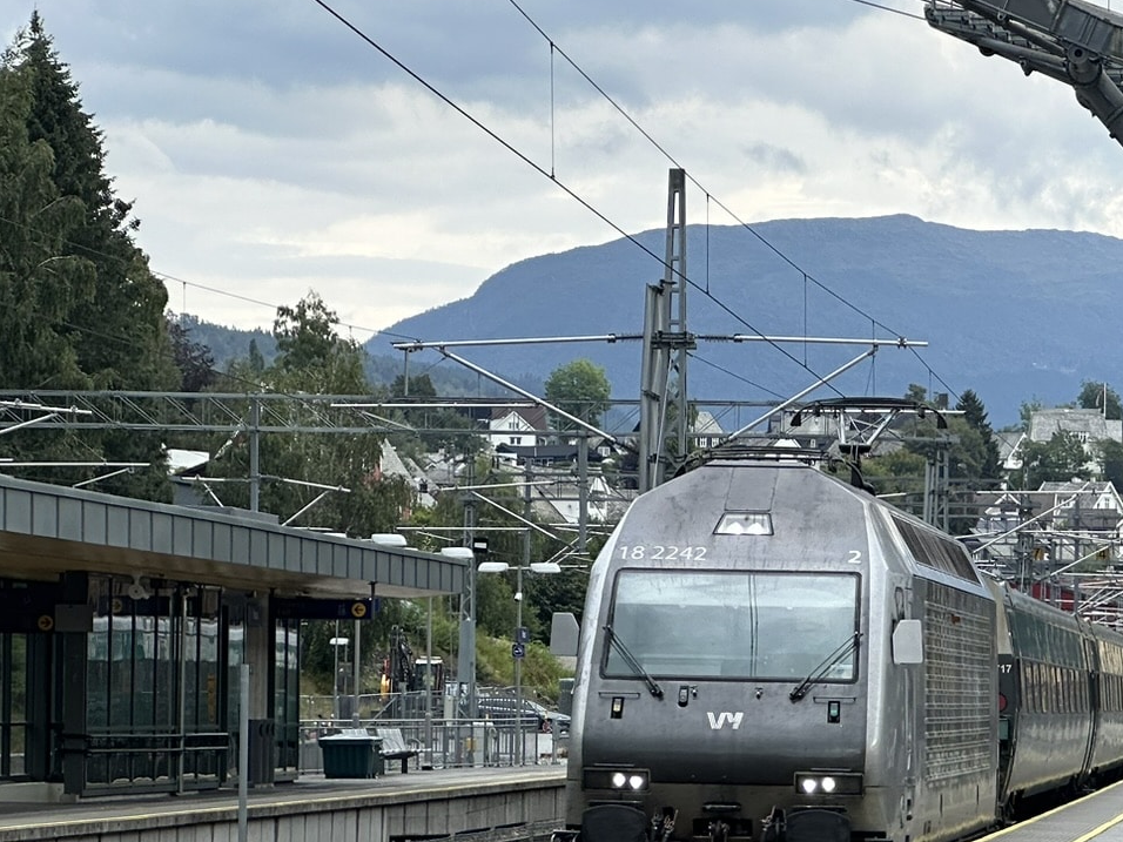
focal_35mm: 165
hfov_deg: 11.9
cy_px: 842
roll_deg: -1.1
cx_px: 994
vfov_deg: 8.9
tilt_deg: -0.8
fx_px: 5353
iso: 32
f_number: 2.8
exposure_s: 1/218
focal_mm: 9
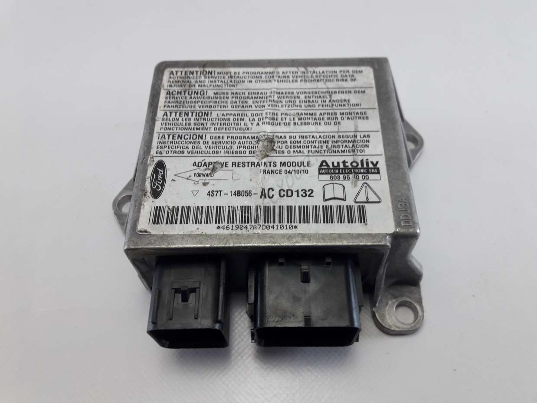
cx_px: 268
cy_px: 202
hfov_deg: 63.5
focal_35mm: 28
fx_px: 434
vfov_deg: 49.7
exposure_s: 1/50
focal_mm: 3.7
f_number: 1.9
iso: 40
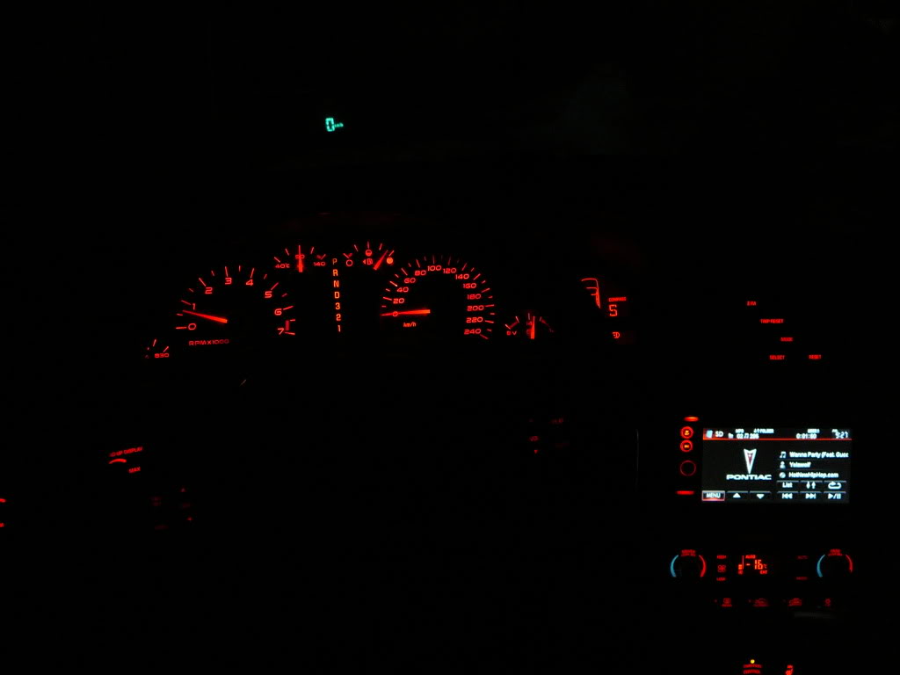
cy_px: 338
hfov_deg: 52.6
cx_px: 450
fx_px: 910
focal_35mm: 35
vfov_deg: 40.7
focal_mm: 5.2
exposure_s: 1/8
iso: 200
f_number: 2.8
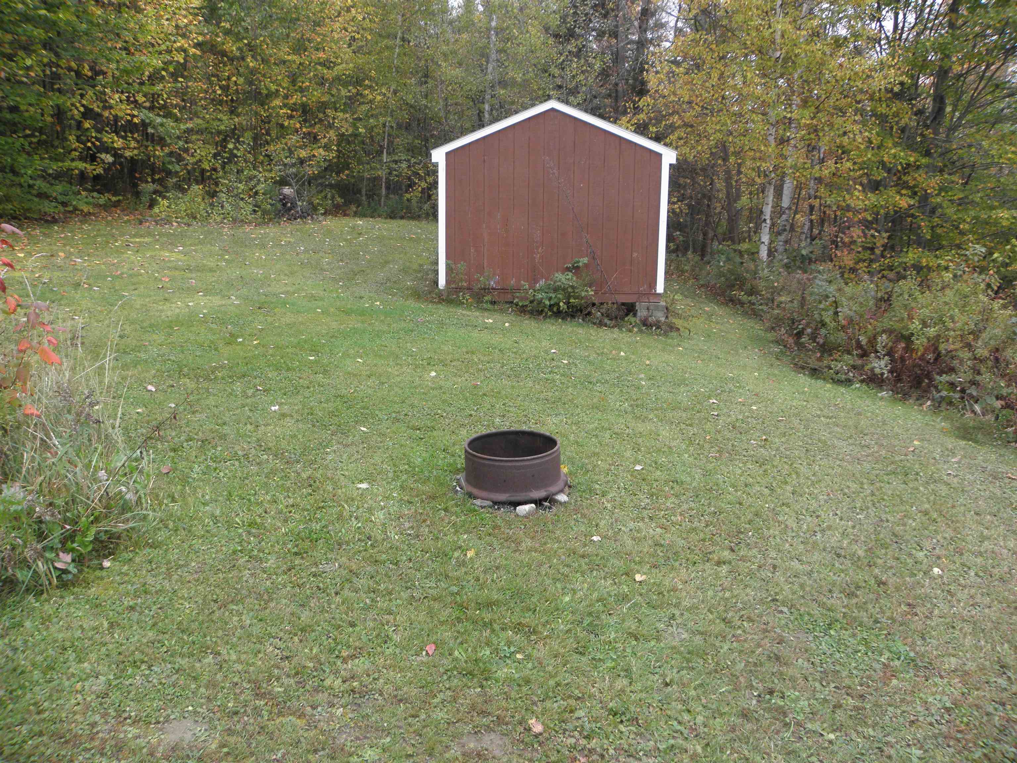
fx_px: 764
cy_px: 382
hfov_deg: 67.3
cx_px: 508
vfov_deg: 53.1
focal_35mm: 26
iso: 64
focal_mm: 4.6
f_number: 2.8
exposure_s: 1/60
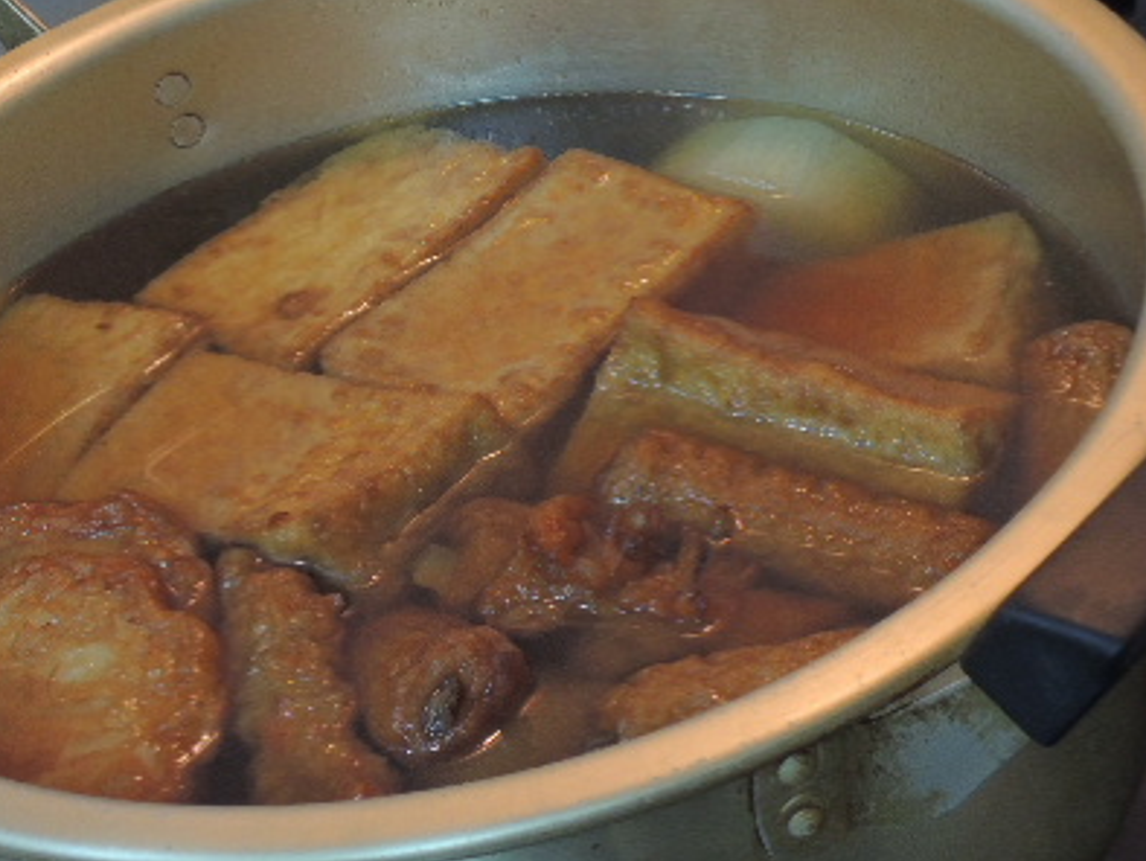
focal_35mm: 125
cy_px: 265
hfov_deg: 15.7
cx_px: 428
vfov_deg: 11.9
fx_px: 4141
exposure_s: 1/30
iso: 400
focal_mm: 13.8
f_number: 4.2
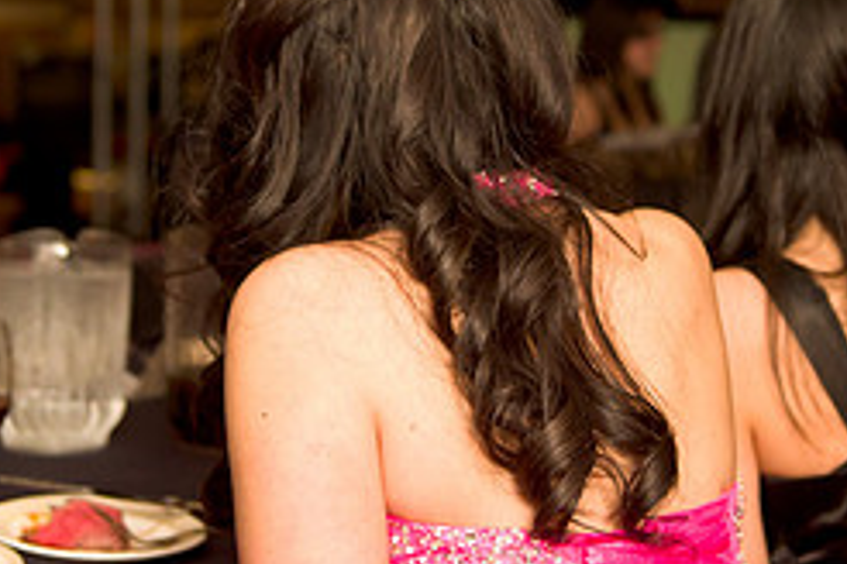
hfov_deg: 20.6
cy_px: 58
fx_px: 2329
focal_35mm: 99
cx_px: 420
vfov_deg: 13.7
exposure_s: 1/125
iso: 1600
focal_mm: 42
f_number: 3.2
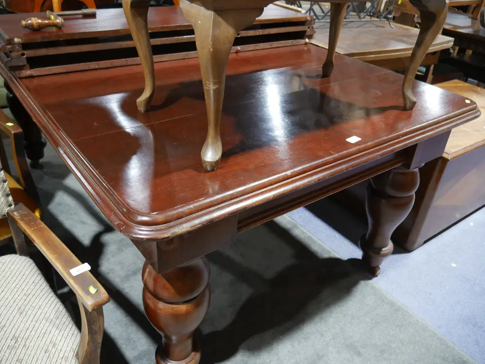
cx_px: 242
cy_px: 182
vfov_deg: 49.8
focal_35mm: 28
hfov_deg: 63.4
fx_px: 392
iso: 1000
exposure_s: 1/60
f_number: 3.5
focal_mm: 14
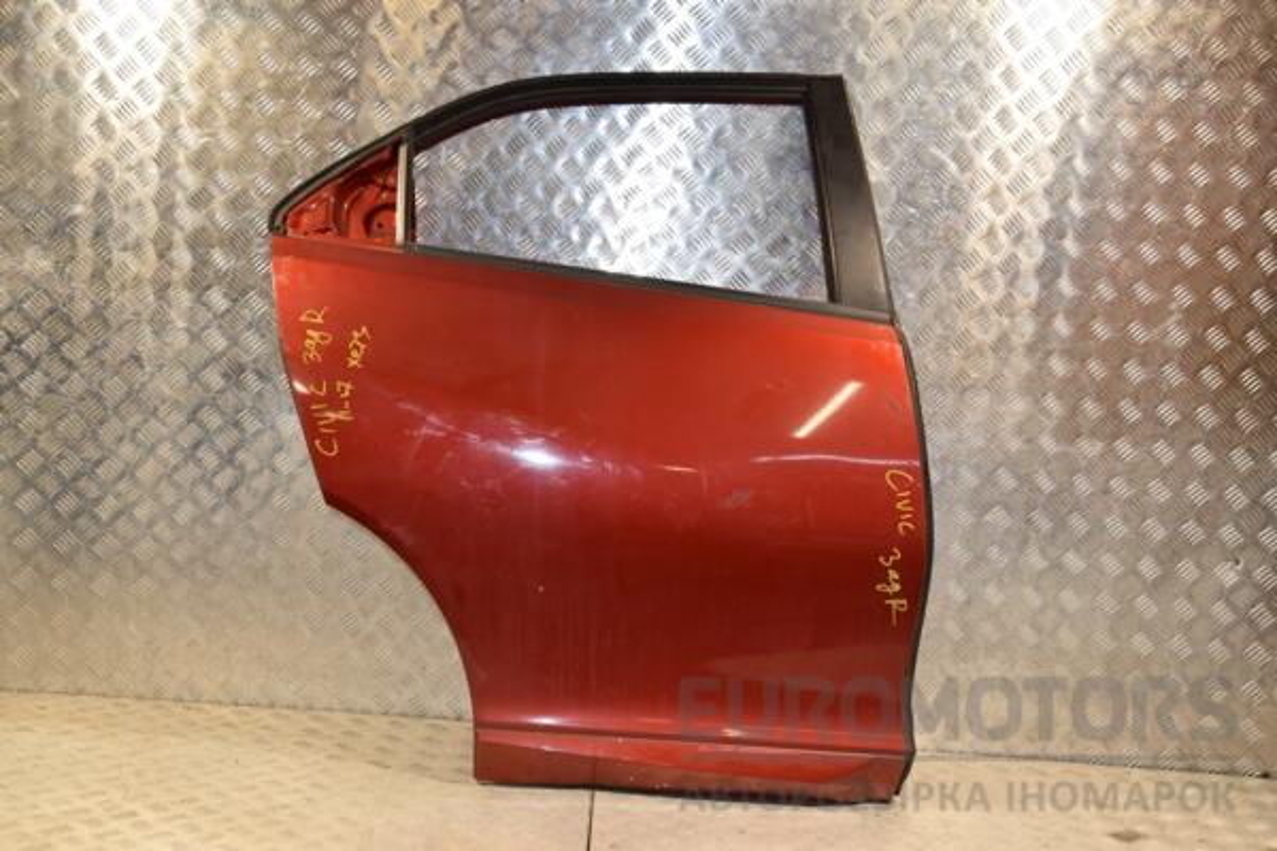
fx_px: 1596
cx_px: 638
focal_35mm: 45
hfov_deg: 43.6
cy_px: 426
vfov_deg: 29.9
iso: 800
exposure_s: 1/200
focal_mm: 30
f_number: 6.3
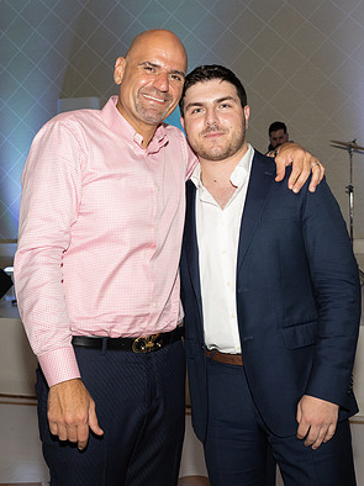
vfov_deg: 40.4
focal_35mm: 47
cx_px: 177
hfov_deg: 30.8
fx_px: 660
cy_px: 220
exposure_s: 1/100
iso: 800
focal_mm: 28.5
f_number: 5.6
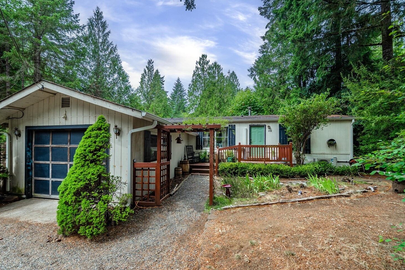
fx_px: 158
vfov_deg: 80.8
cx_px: 186
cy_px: 153
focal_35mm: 14
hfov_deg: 104.0
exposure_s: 1/40
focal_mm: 12
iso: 80
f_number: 7.1
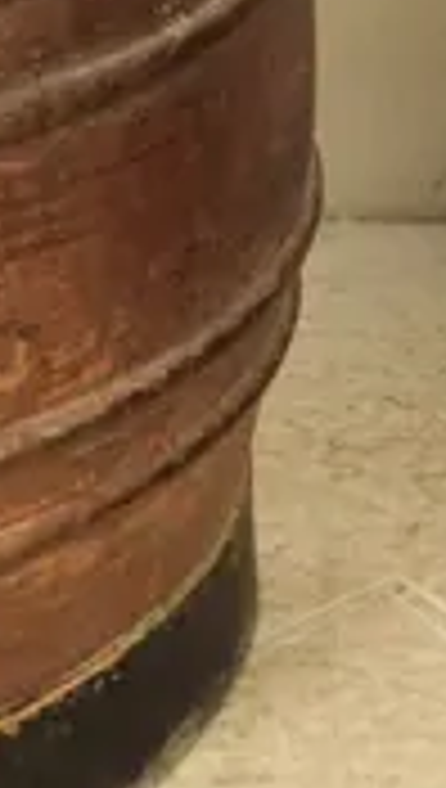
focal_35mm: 149
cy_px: 18
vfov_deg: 14.2
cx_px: 509
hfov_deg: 8.1
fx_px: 3119
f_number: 2.3
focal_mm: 5.5
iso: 320
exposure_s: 1/30
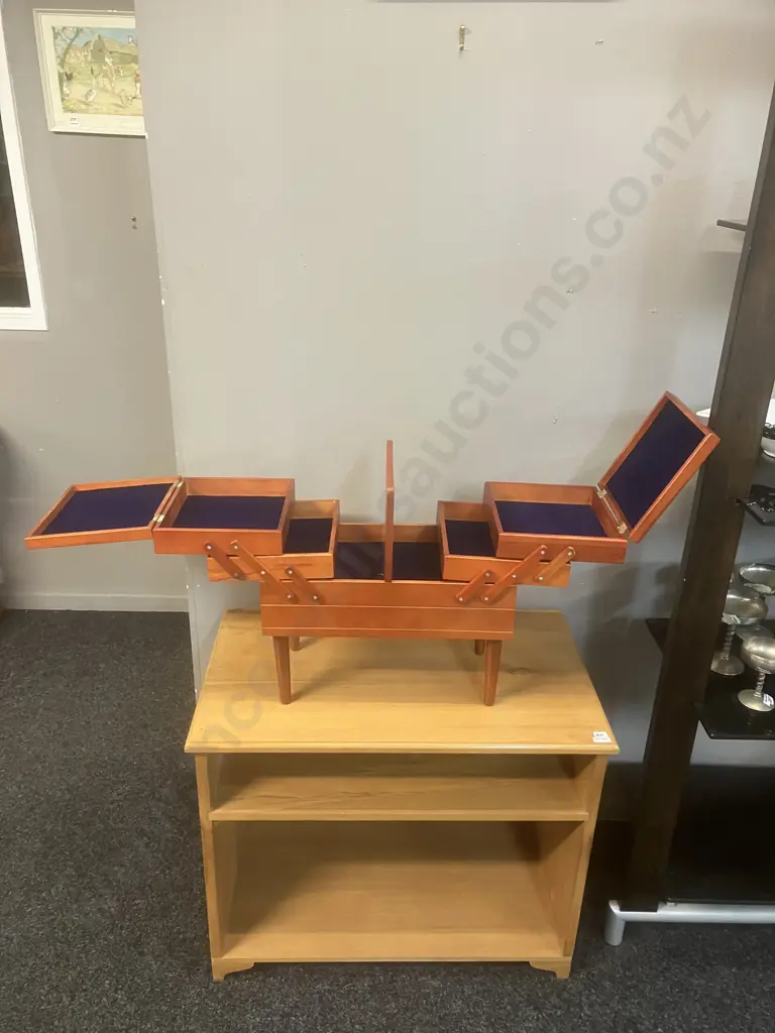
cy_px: 516
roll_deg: -1.5
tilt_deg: -23.3
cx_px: 388
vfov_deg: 63.4
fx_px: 836
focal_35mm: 28
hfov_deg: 49.7
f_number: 1.8
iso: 250
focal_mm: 3.99
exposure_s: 1/33
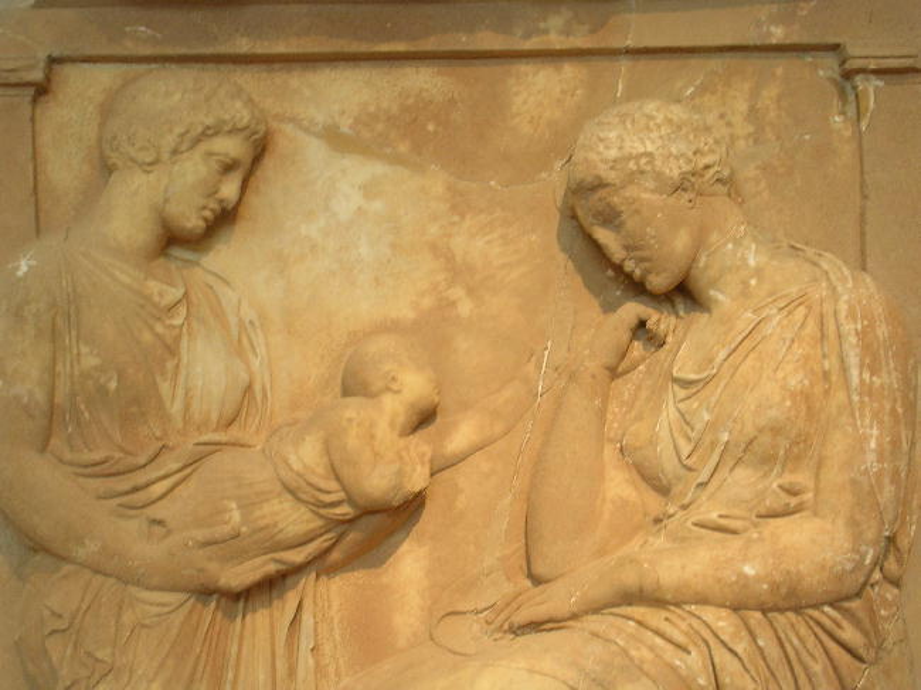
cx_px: 460
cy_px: 345
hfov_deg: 22.8
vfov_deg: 17.2
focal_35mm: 86
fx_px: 2287
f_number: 4.1
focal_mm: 13
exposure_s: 1/5.7
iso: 58
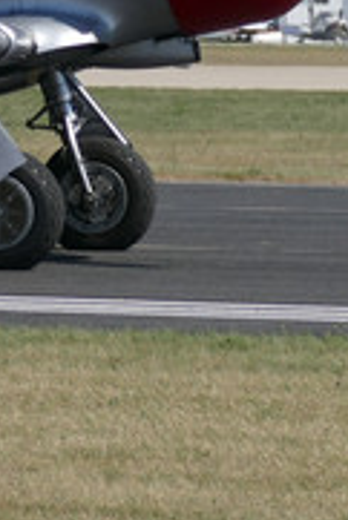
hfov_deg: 3.4
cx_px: -452
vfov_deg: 5.1
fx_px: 5875
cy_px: -85
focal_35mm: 406
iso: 125
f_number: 3.9
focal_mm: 41.85
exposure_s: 1/1600
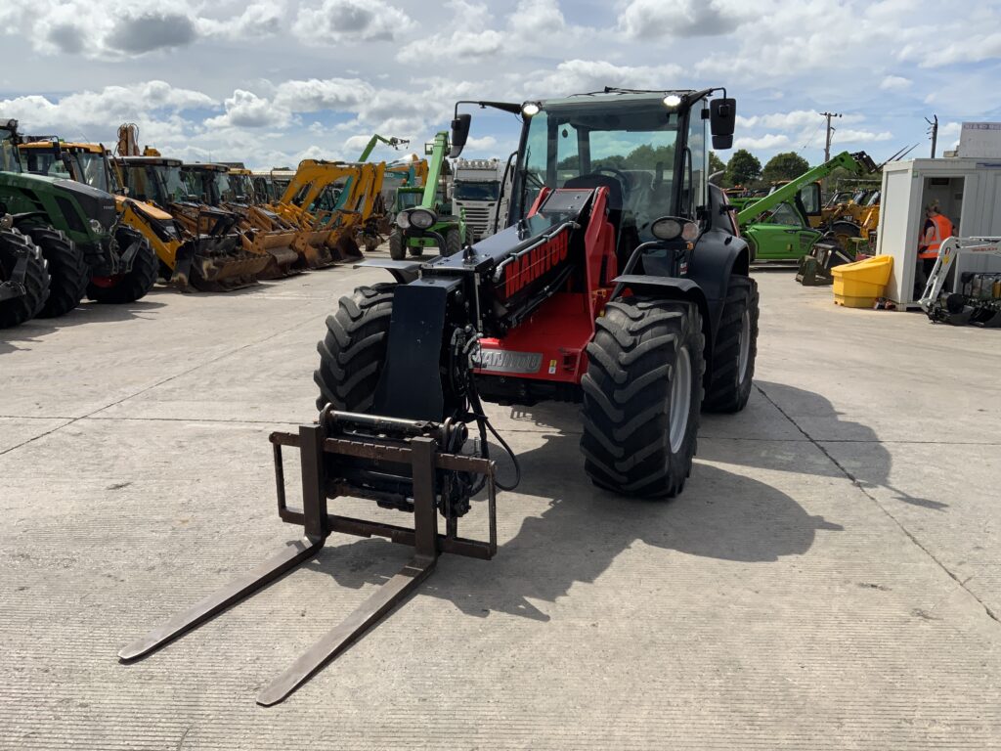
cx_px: 500
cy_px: 376
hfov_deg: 61.7
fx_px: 839
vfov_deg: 48.2
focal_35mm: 29
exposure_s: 1/2667
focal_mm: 3
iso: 20
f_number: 1.8
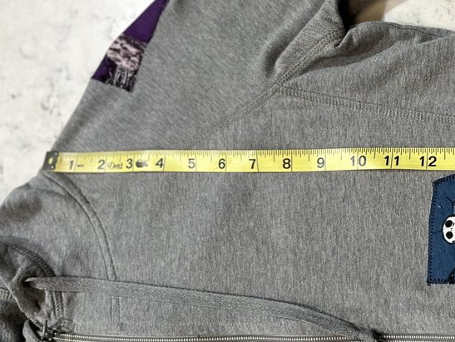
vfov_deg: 25.7
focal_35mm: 57
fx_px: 750
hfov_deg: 30.9
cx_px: 471
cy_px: 159
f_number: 1.5
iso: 125
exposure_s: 1/120
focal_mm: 5.7
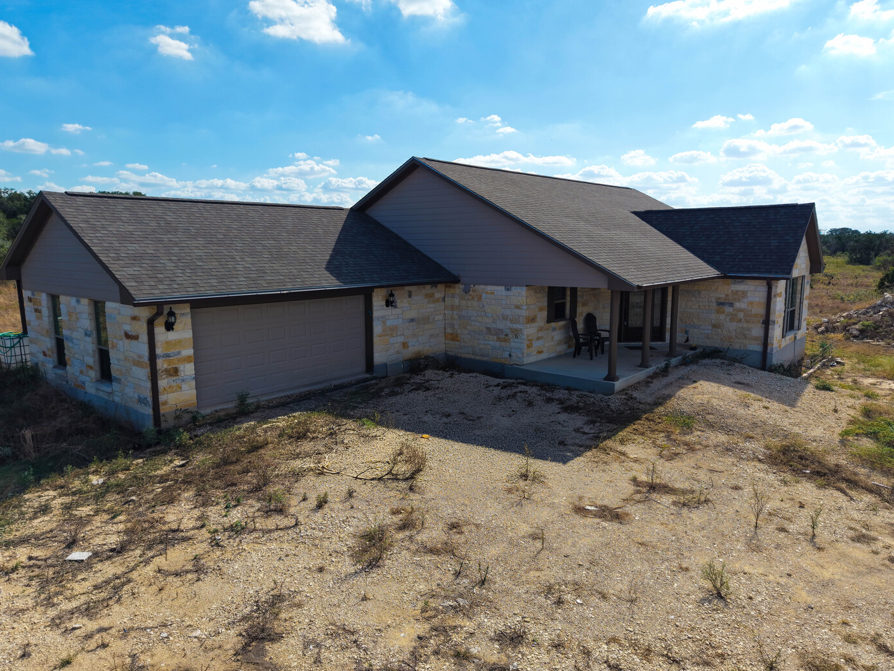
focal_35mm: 25
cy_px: 335
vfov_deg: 54.9
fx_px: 646
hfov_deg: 69.4
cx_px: 448
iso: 140
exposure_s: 1/4000
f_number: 1.8
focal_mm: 8.67
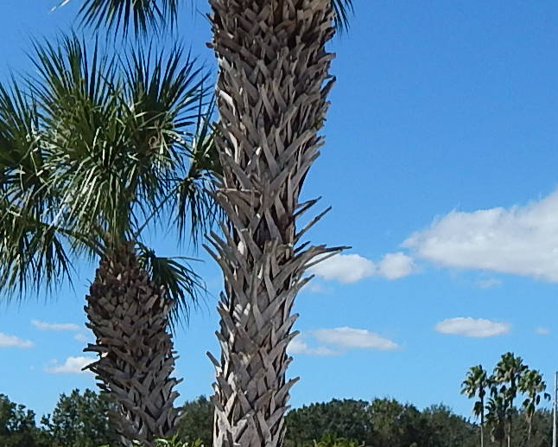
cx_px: 319
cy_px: 618
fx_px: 1305
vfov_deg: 17.9
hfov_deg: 24.1
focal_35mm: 79
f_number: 6
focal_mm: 4
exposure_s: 1/800
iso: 125
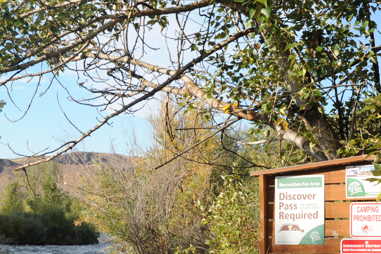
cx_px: 127
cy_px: 183
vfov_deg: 16.4
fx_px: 878
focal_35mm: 83
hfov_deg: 24.4
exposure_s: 1/250
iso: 320
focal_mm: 35
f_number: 10
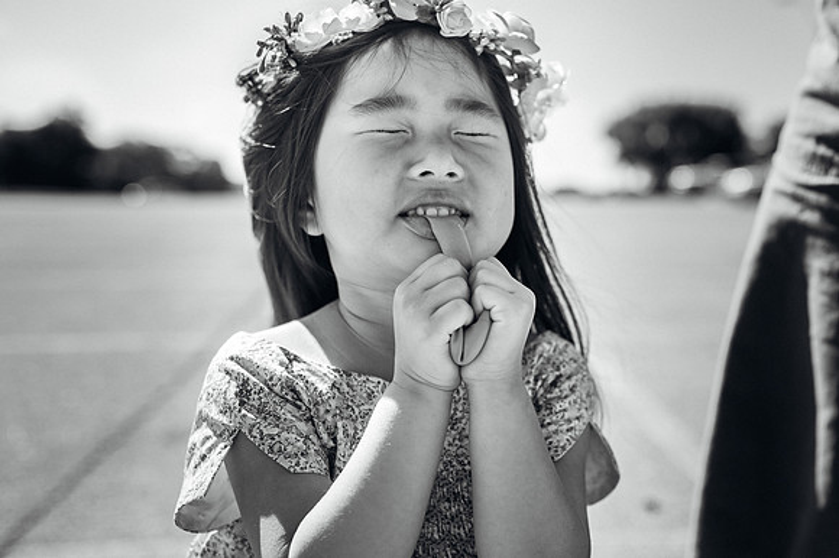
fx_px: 1022
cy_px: 332
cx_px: 526
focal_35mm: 44
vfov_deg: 30.5
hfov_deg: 44.3
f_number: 2.5
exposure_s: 1/2500
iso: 140
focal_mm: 35
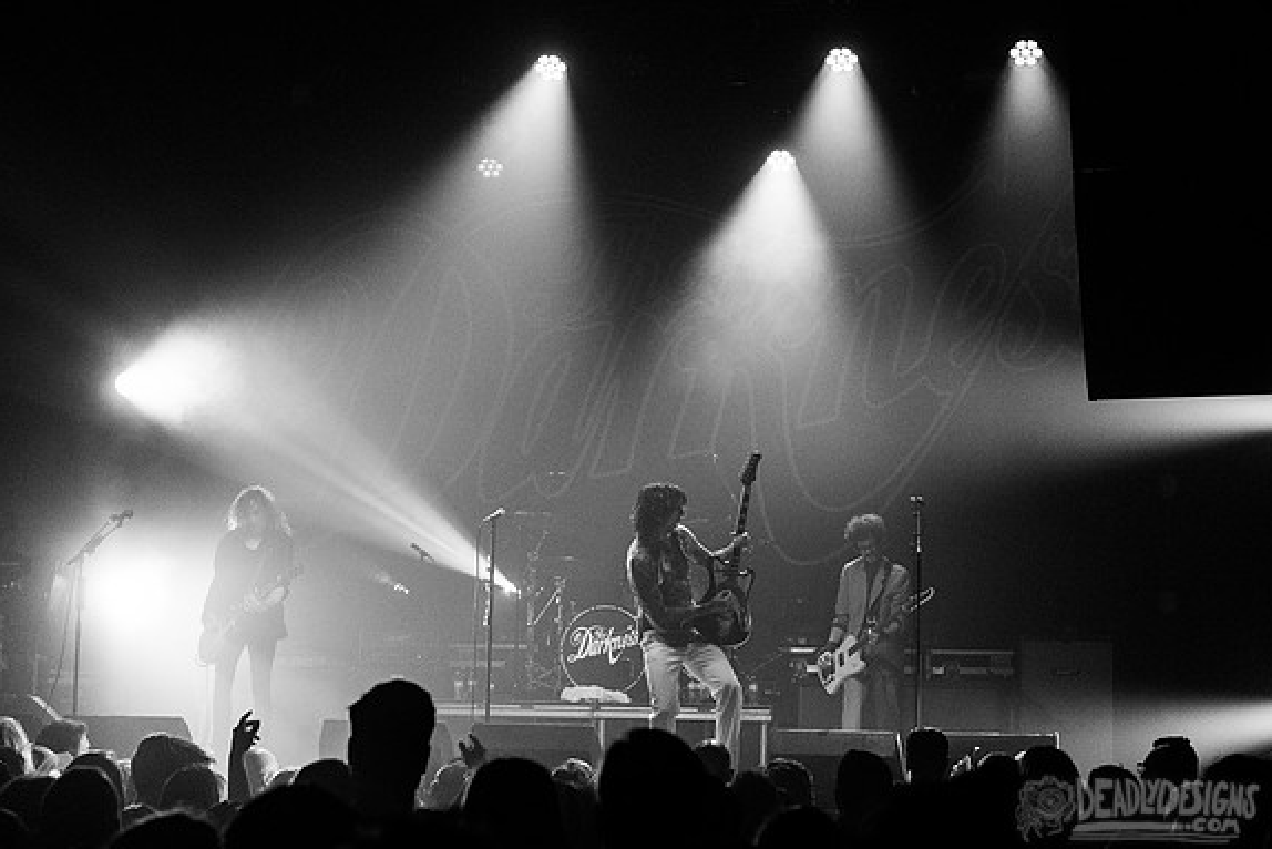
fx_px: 2368
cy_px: 397
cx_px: 636
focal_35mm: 67
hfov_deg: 30.1
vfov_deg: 20.3
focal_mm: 62
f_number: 3.5
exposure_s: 1/400
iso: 2000
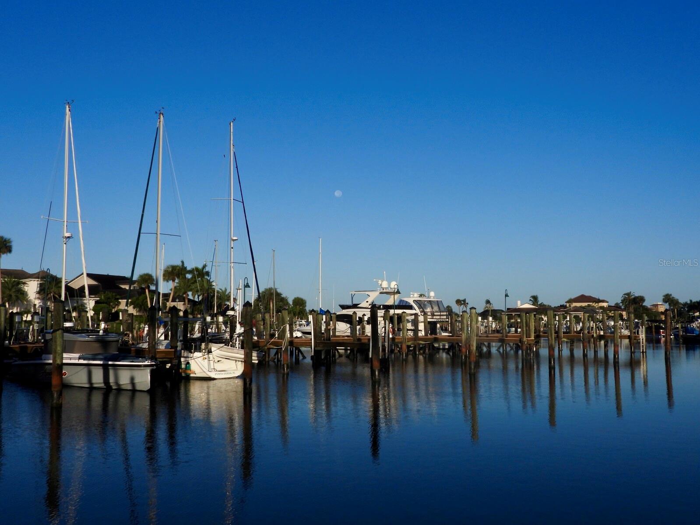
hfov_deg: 52.6
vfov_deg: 40.7
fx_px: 708
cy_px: 262
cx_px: 350
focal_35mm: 35
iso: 100
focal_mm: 6.3
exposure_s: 1/1600
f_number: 3.5
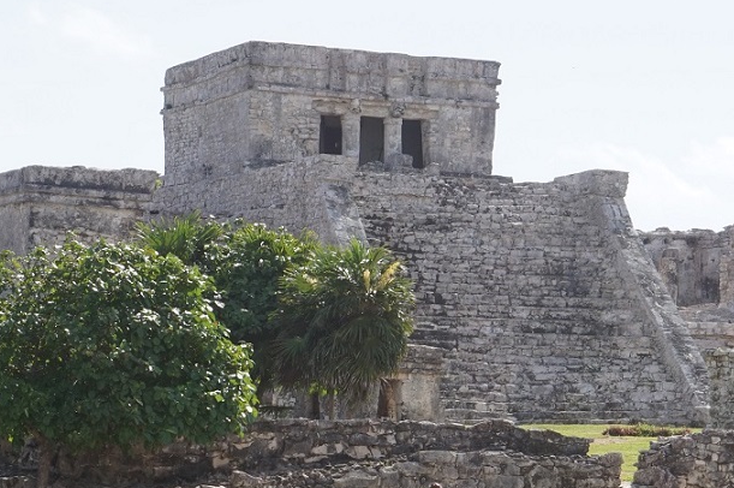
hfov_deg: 12.1
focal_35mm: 170
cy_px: 515
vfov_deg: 8.0
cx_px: 495
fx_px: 3467
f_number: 13
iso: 100
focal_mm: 47
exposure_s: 1/100
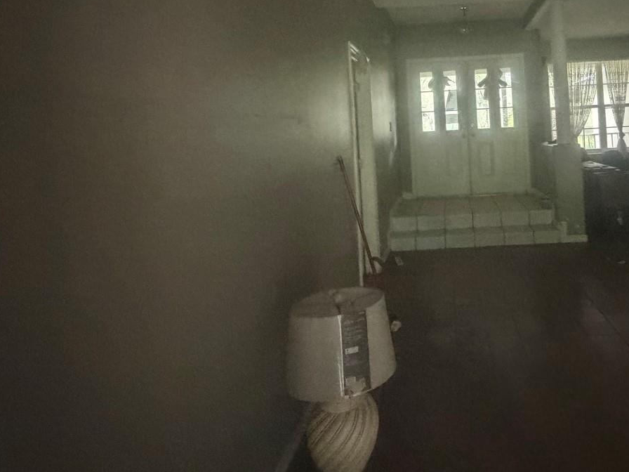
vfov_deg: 52.7
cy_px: 124
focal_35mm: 25
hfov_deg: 66.4
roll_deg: +2.7
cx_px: 446
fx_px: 454
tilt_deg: +0.6
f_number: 2.2
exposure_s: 1/30
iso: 1600
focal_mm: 2.22
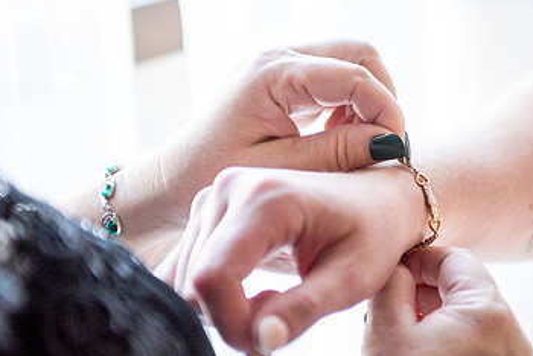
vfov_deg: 11.8
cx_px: 413
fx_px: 1719
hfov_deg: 17.5
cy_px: 182
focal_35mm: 116
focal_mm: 70
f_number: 2.8
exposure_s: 1/250
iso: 1600
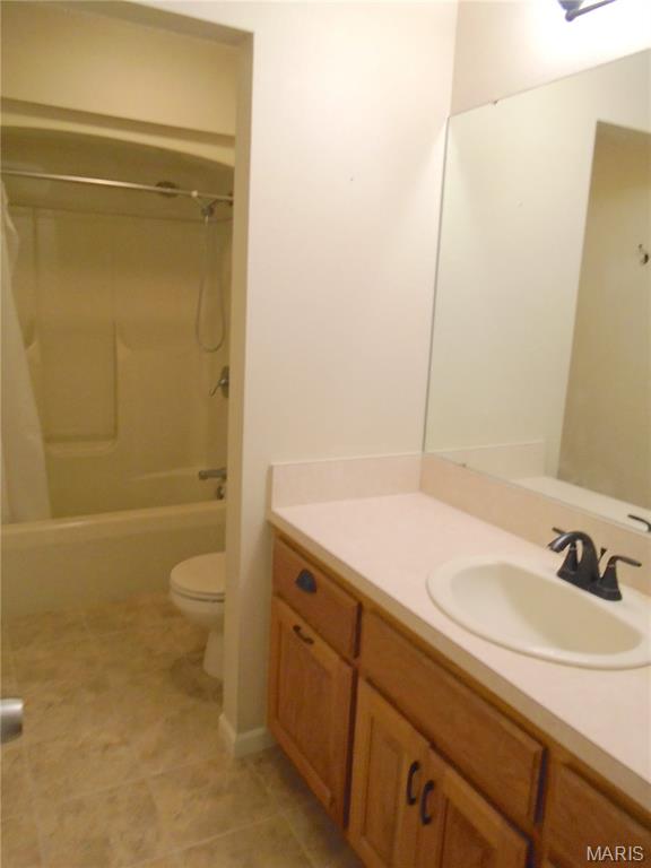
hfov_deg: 53.1
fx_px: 652
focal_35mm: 26
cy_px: 434
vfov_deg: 67.3
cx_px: 326
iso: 250
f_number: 3.2
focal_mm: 4.6
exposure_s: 1/30
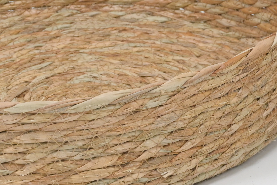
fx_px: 1877
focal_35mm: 244
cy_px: 42
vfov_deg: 5.6
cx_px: 312
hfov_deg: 8.4
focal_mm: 50
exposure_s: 1/80
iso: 800
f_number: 8
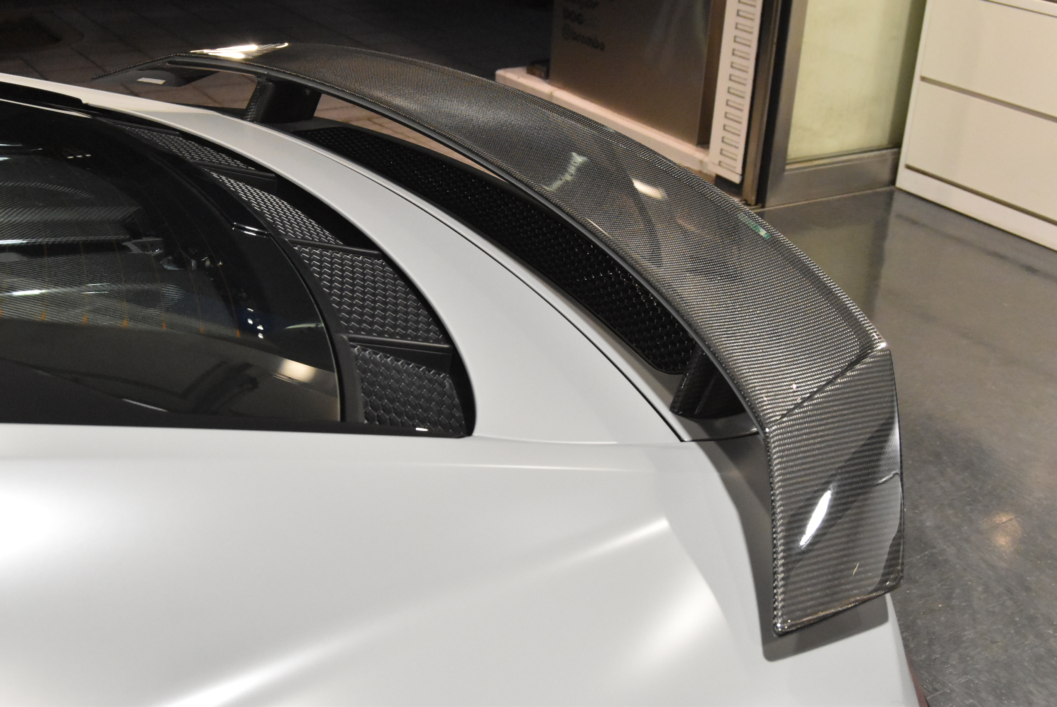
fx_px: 1322
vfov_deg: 29.9
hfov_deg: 43.6
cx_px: 528
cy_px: 354
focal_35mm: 45
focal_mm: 30
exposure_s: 1/50
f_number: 8
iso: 5600
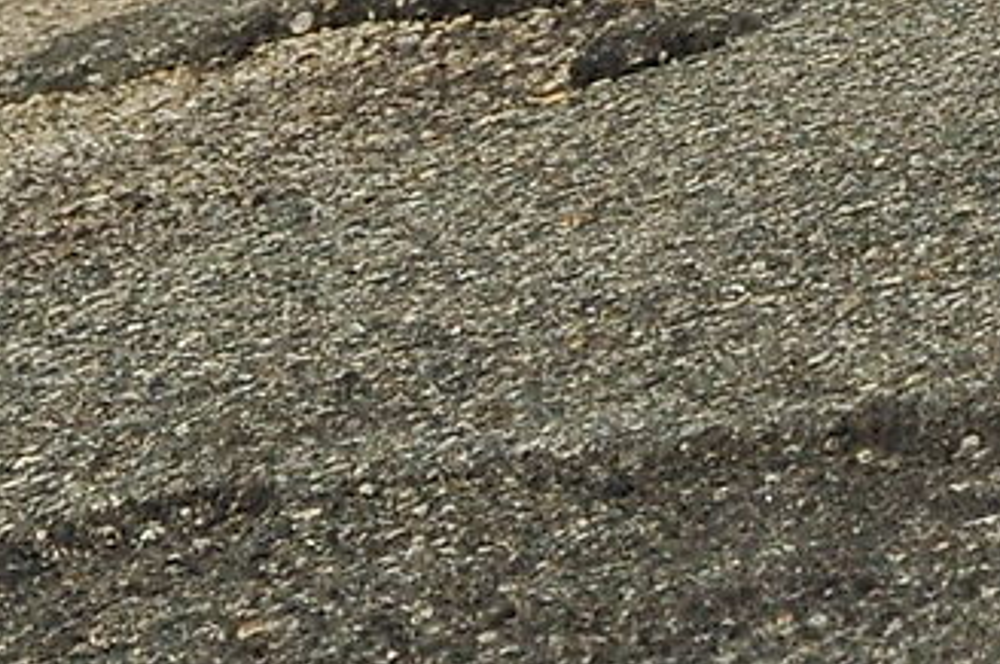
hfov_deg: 0.7
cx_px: -1732
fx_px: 81140
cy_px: -894
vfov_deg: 0.5
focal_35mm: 2924
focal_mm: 400
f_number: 16
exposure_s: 1/5000
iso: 1600
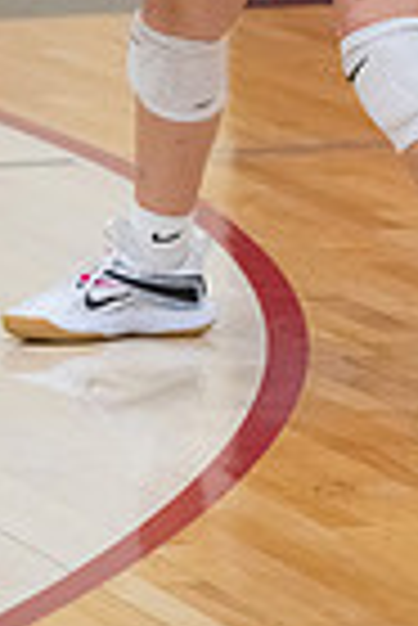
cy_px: -315
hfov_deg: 2.6
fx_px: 9277
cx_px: 130
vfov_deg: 3.8
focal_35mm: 534
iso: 6400
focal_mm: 165
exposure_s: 1/1000
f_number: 4.5
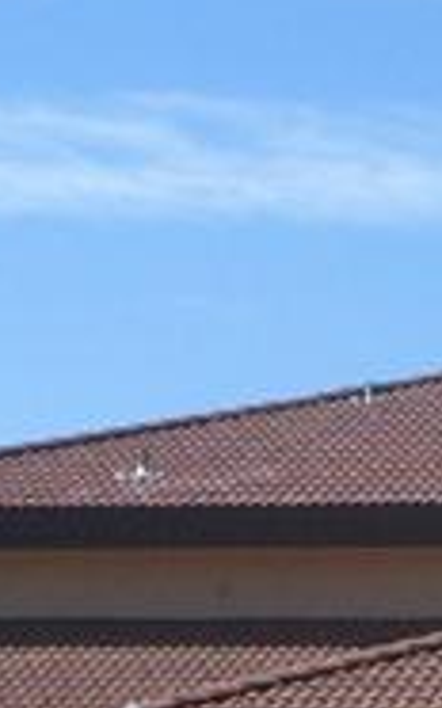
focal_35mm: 222
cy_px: 141
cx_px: 754
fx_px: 4285
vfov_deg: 9.4
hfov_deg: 5.8
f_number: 4.3
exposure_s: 1/640
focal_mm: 6.2
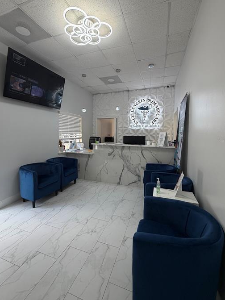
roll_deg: -0.5
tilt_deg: -2.5
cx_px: 110
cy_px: 139
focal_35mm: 16
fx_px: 139
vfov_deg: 94.3
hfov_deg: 78.1
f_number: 2.2
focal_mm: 2.22
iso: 80
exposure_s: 1/120
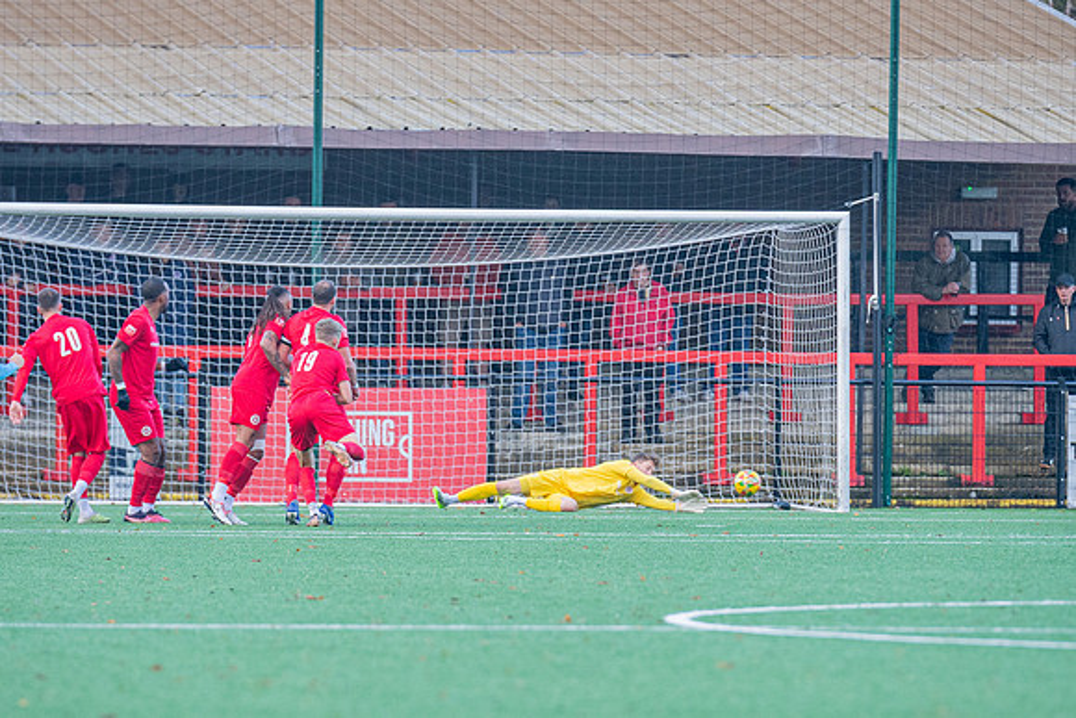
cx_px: 538
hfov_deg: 5.0
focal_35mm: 412
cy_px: 359
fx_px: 12323
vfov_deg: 3.3
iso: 2000
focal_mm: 270
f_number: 4
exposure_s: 1/1000
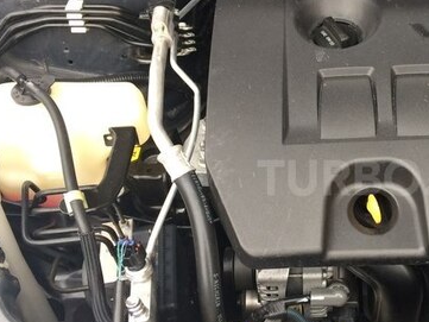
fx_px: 657
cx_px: 379
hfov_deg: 34.3
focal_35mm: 53
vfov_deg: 27.5
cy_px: 178
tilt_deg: -49.5
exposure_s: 1/33
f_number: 2.2
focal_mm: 4.15
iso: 40
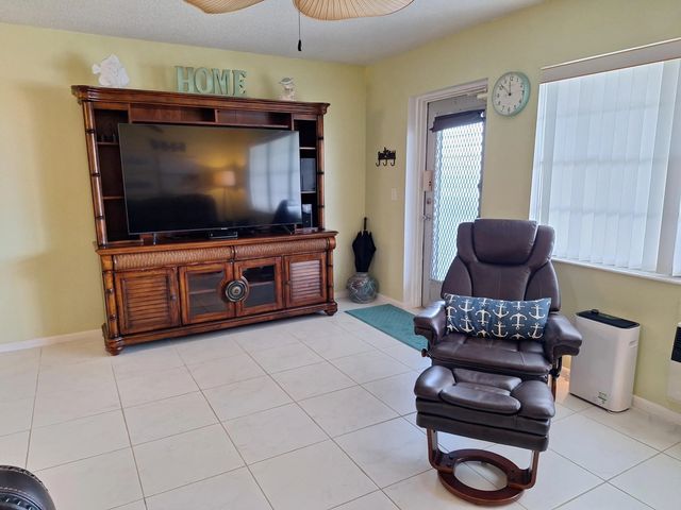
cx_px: 340
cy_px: 255
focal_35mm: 23
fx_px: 452
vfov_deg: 58.9
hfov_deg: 73.9
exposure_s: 1/40
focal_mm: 5.54
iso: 160
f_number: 1.8
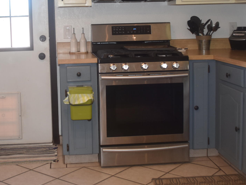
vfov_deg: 26.1
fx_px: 391
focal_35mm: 55
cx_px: 84
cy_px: 37
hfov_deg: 34.6
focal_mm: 18
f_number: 4
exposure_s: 1/60
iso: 360
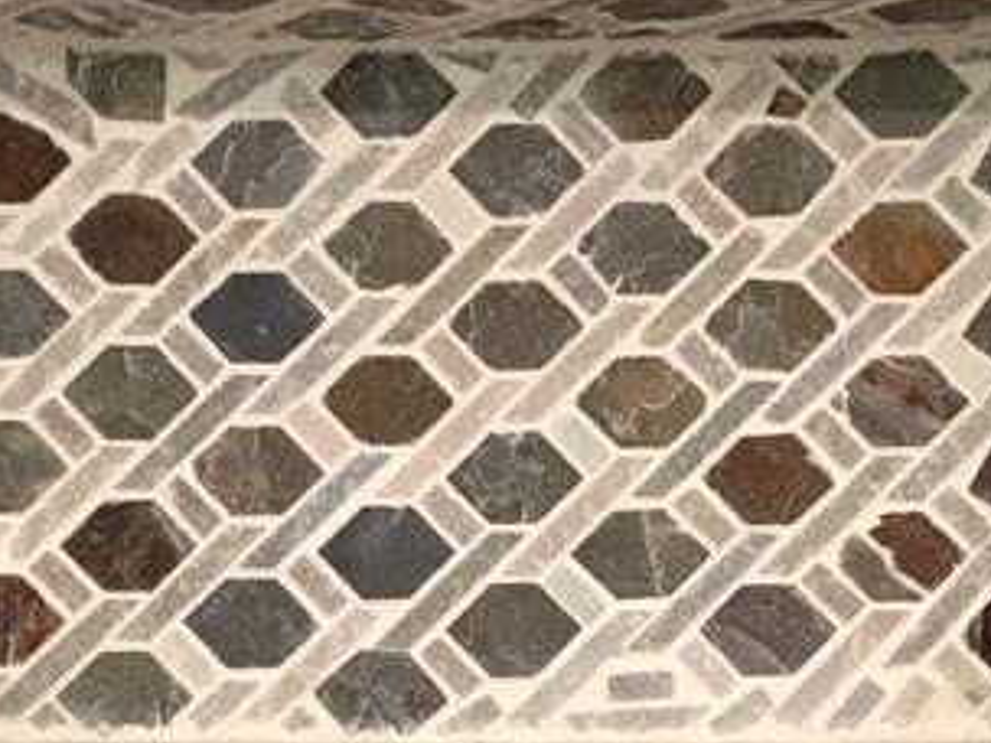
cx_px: 385
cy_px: 642
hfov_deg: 31.6
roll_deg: -1.0
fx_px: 1746
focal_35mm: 61
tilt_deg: -1.7
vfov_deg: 23.5
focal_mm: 4.15
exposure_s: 1/30
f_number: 2.2
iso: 80
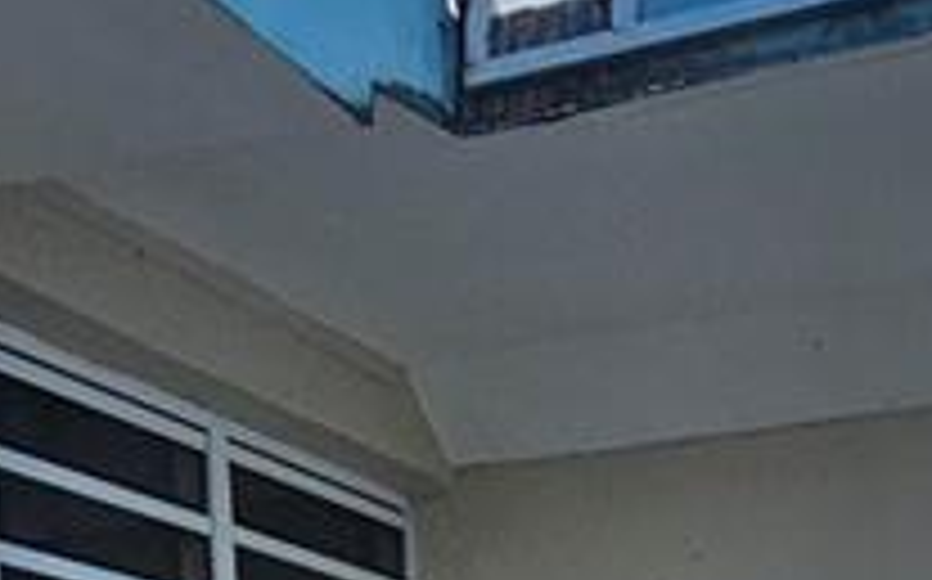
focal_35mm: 80
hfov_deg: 25.8
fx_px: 2030
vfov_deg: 12.3
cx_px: 405
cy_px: 1466
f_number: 2.2
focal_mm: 2.2
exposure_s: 1/963
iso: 50
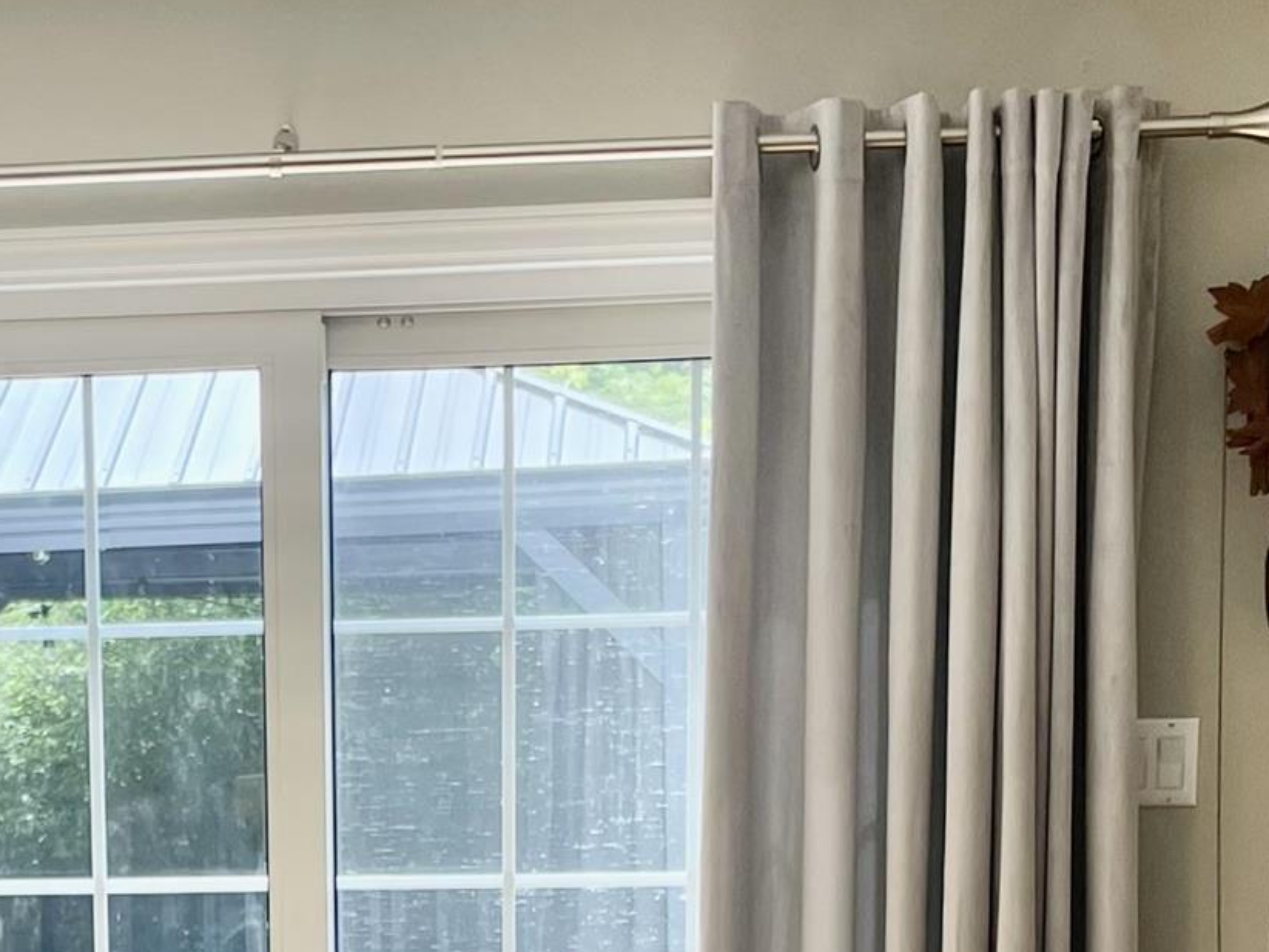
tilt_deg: -8.9
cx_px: 116
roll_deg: +0.9
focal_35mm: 97
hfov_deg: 19.8
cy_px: 1269
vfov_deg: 14.5
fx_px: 3555
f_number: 1.6
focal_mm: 4.2
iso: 32
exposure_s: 1/248
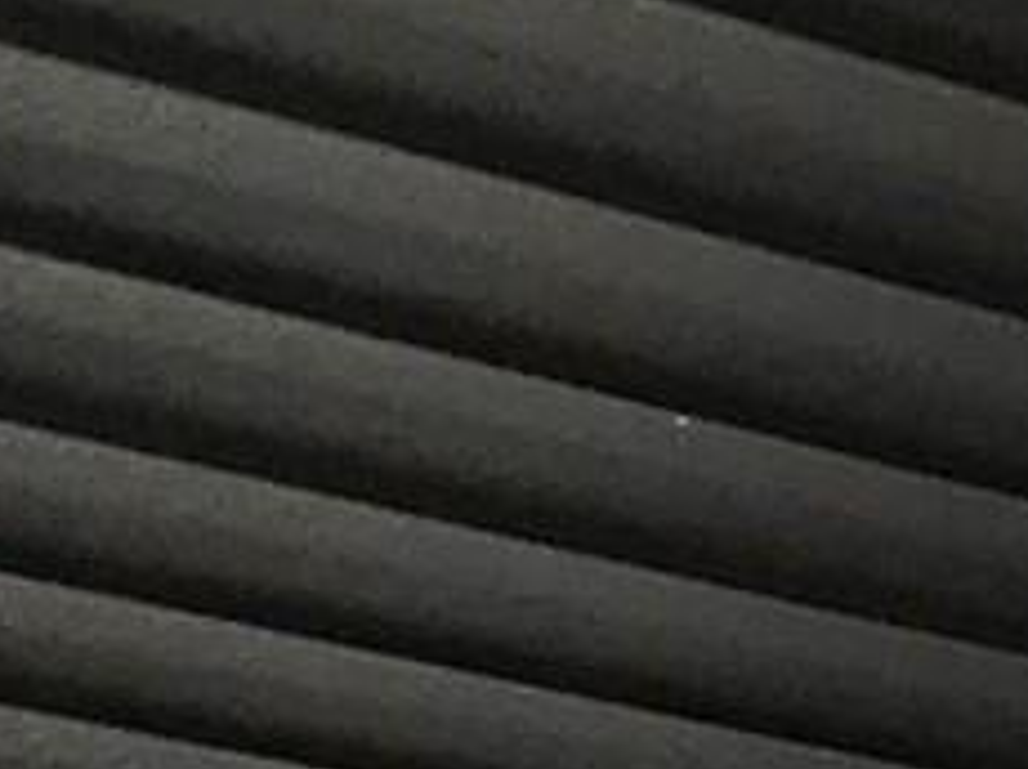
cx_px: 3312
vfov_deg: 6.8
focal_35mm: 195
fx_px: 5785
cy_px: 2414
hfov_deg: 8.2
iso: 20
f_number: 1.8
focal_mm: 3.99
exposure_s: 1/1244
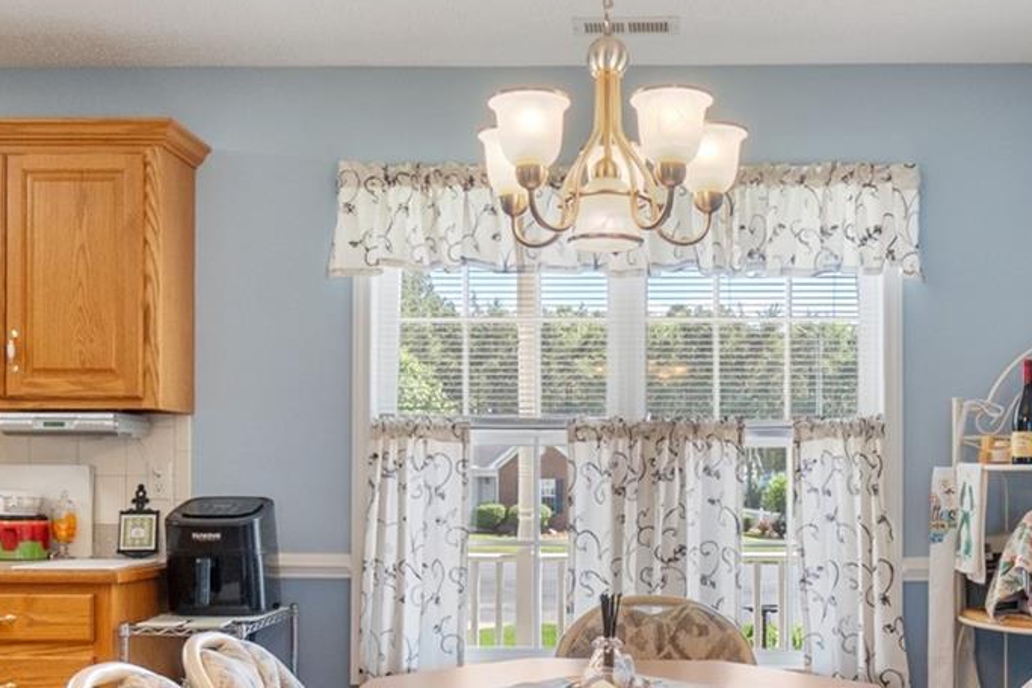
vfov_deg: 29.4
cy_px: 510
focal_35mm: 45
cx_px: 638
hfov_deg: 43.3
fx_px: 1290
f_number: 4.5
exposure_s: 1/30
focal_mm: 10
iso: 400
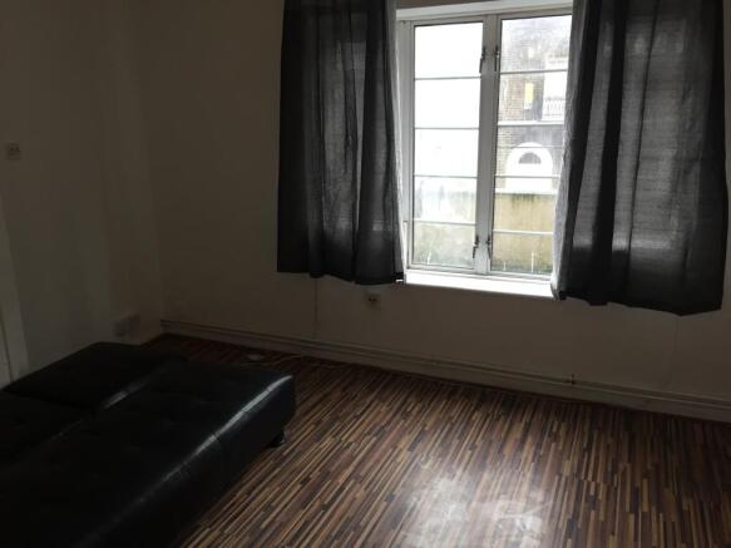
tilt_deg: -14.4
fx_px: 612
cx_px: 366
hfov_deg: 61.7
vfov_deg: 48.2
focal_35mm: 29
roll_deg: +0.5
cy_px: 274
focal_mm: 4.15
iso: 40
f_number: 2.2
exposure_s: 1/33
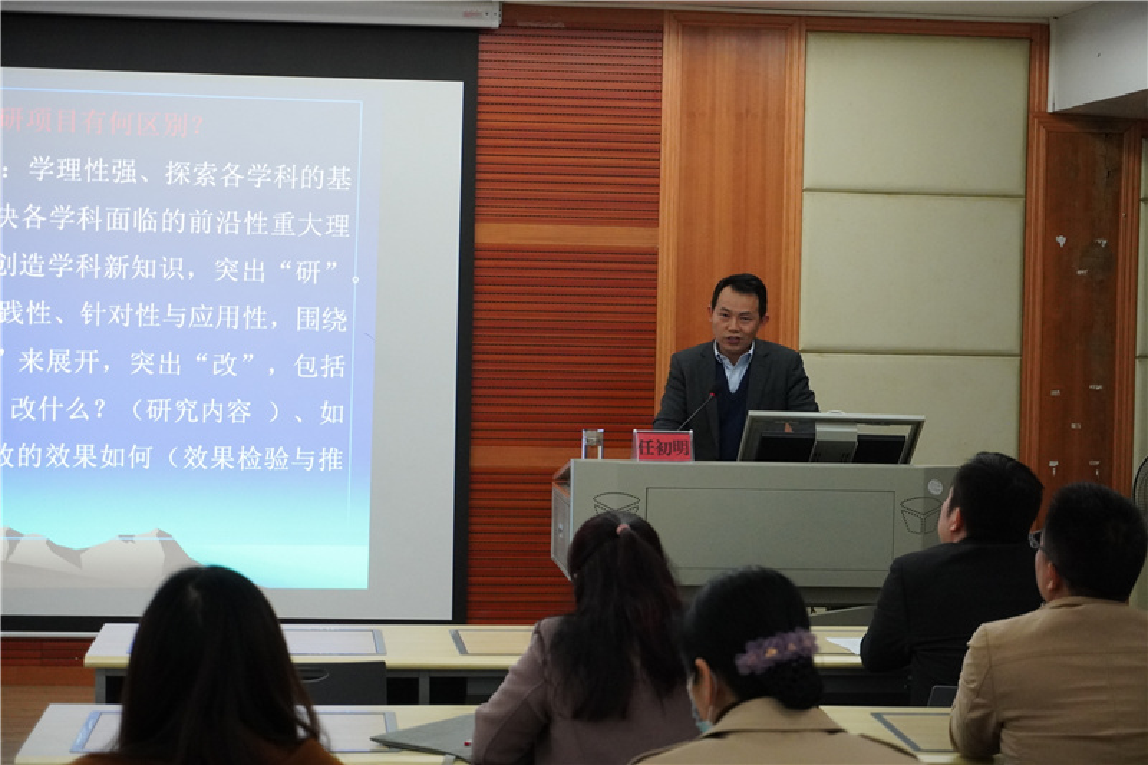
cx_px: 574
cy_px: 382
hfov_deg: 27.0
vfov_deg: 18.2
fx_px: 2391
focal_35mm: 75
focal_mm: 50
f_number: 5.6
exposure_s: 1/80
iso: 3200
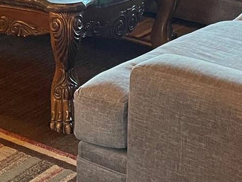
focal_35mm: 115
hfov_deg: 17.1
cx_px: 105
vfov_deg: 11.9
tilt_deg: -5.0
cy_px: -141
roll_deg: -1.5
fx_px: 804
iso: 500
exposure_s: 1/60
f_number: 1.6
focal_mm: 4.2
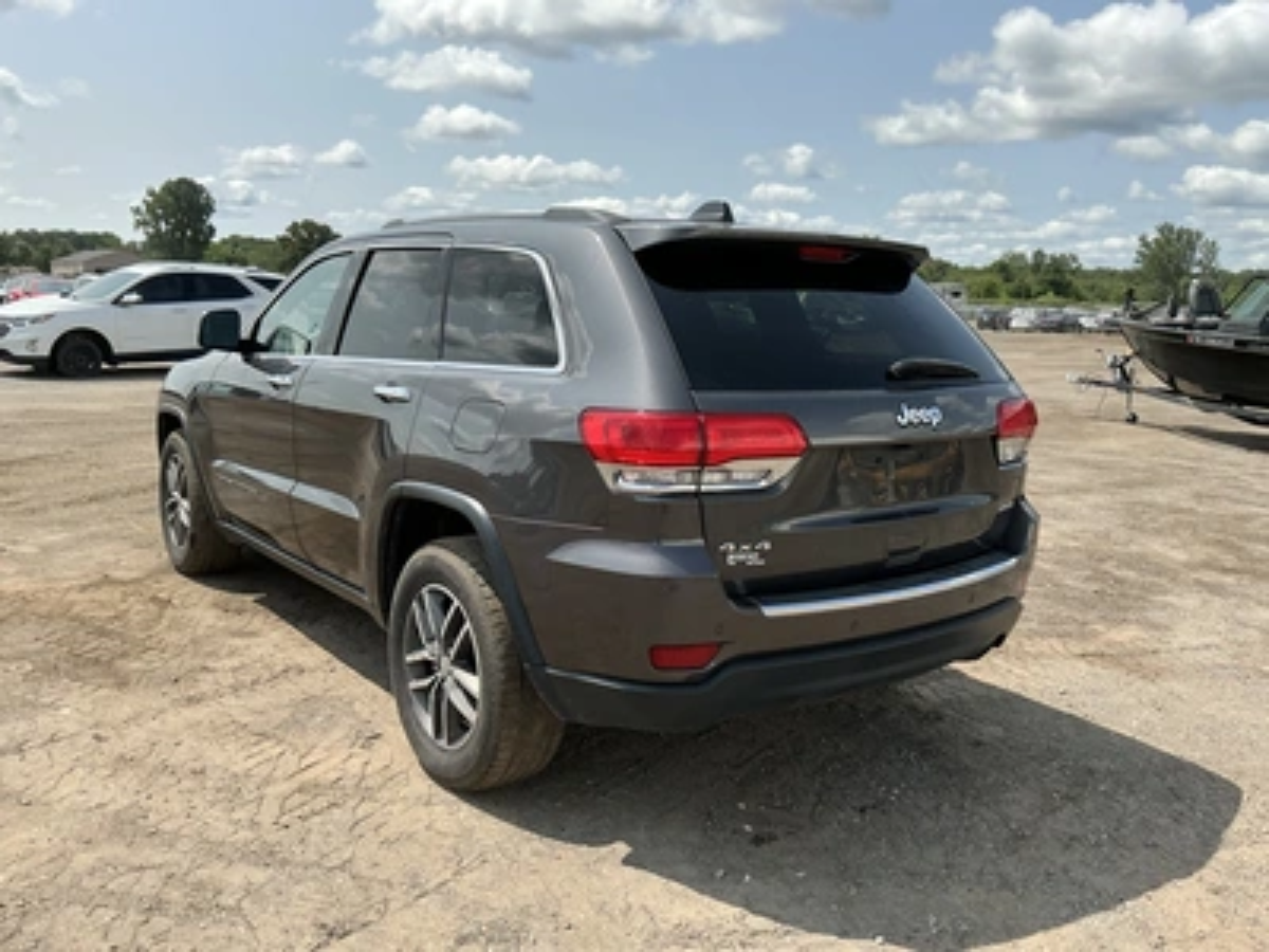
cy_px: 476
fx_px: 1026
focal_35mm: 28
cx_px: 634
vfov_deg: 49.7
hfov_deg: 63.4
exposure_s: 1/1786
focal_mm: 3
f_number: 1.8
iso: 25
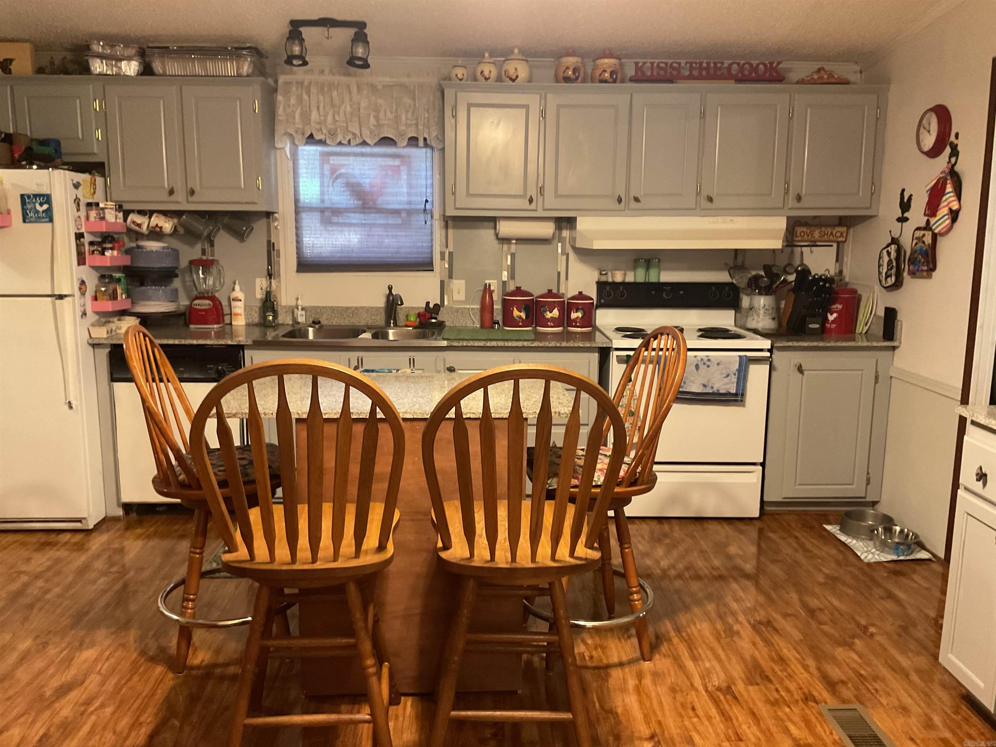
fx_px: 834
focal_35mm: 29
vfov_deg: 48.2
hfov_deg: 61.7
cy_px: 374
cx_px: 498
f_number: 1.8
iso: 250
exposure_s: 1/30
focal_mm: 3
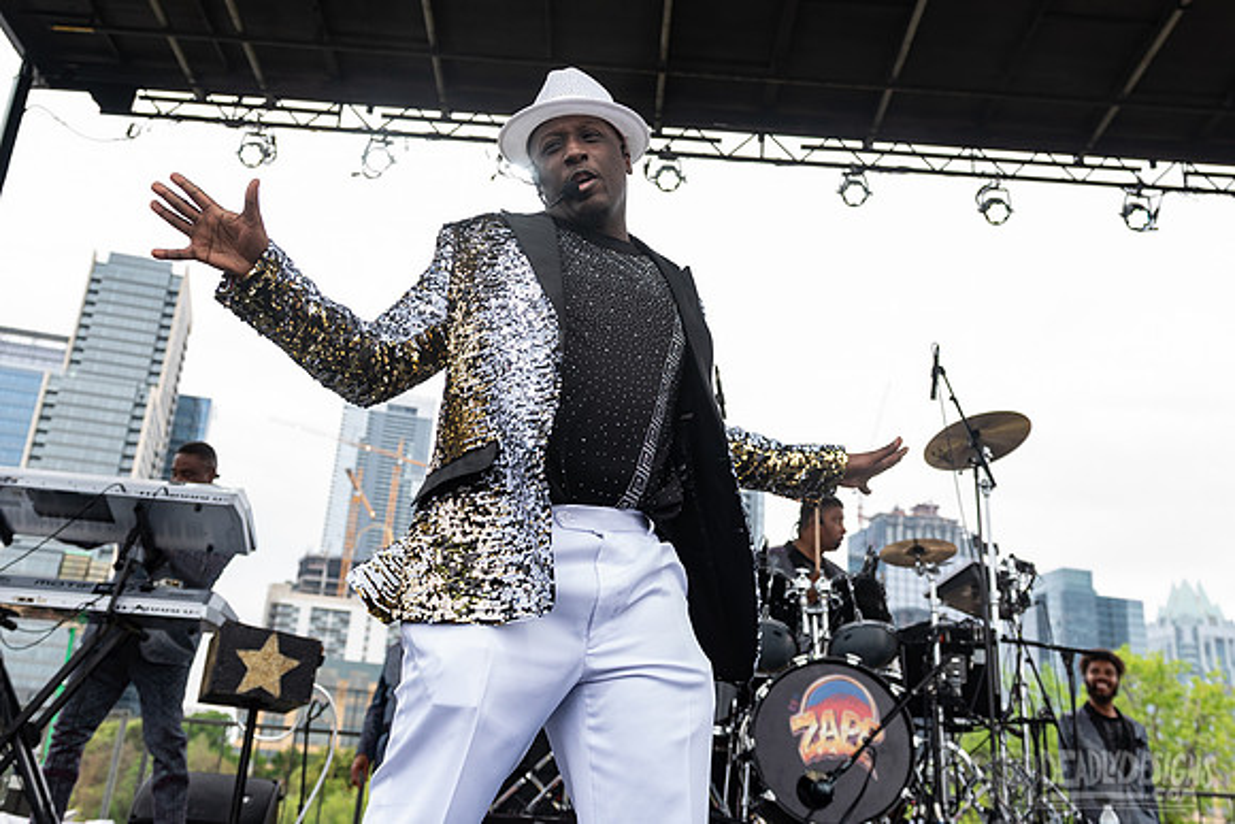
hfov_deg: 51.2
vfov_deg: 35.3
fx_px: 1289
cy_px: 311
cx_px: 616
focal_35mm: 38
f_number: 4
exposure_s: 1/200
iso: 400
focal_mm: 29
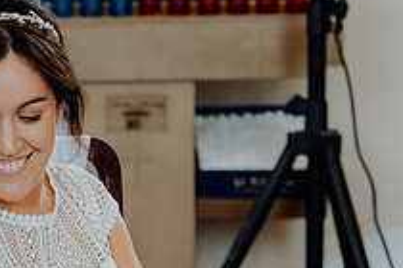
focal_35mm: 290
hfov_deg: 7.1
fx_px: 3246
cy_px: 309
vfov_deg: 4.7
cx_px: -48
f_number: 2.8
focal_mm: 70
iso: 640
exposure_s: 1/200
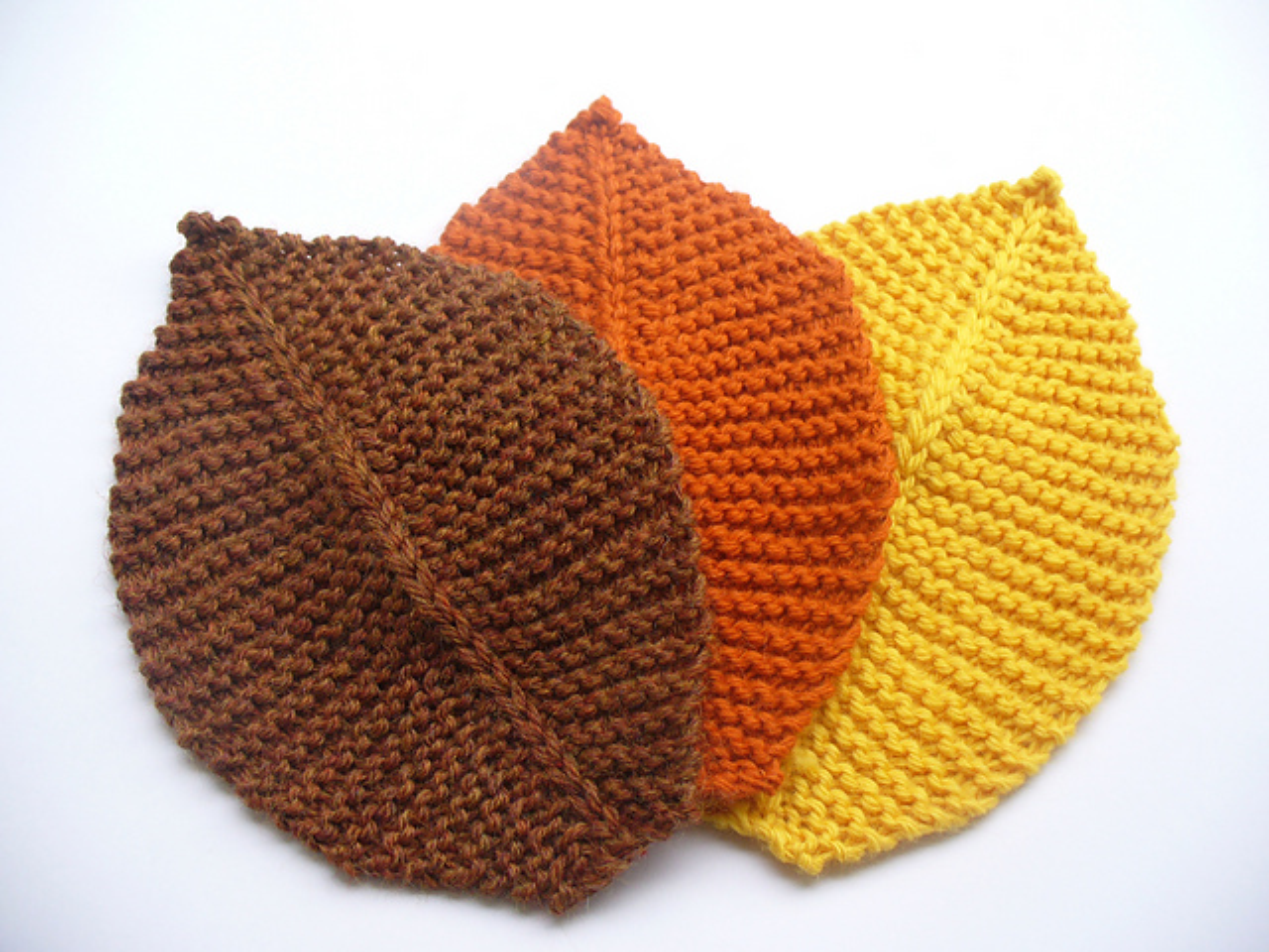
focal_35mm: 37
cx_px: 634
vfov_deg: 38.7
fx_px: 1356
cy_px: 476
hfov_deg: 50.1
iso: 80
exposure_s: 1/80
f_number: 2.8
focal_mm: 6.1
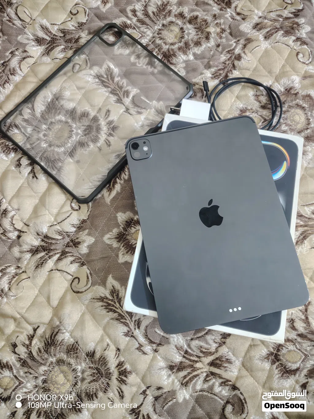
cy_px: 210
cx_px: 157
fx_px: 290
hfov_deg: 56.8
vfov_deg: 71.6
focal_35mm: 24
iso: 2472
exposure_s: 1/33.3
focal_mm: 5.25
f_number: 1.75
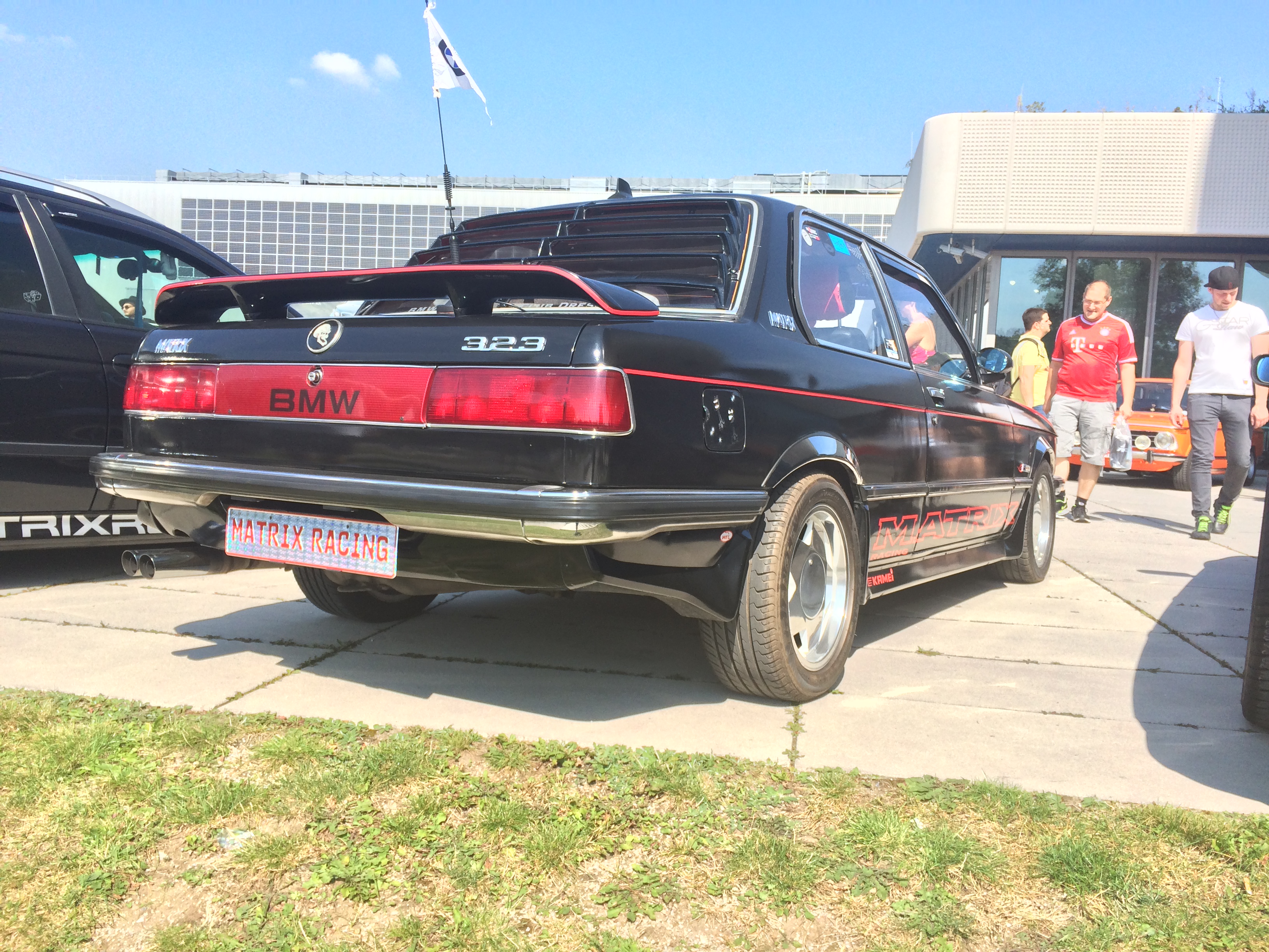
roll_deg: -2.2
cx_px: 634
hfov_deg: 61.7
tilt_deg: -4.0
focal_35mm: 29
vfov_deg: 48.2
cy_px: 476
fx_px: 1063
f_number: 2.2
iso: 32
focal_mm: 4.15
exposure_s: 1/1026
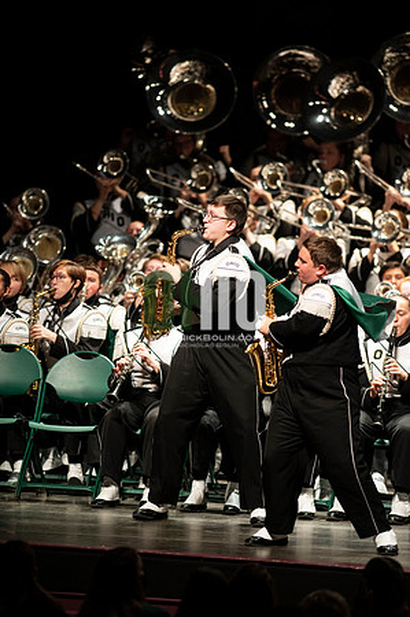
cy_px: 308
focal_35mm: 300
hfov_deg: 4.6
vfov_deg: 6.9
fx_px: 5136
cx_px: 205
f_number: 2.8
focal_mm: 300
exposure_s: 1/500
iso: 3200
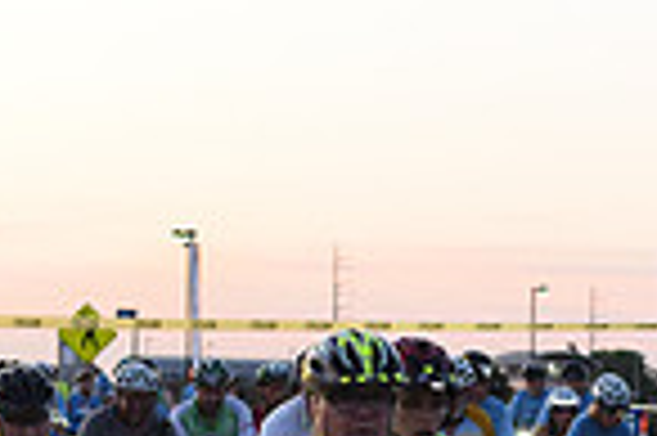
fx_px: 3628
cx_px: 814
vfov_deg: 6.7
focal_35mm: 199
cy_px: 829
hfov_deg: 10.2
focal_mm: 50
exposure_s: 1/400
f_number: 3.2
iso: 2500
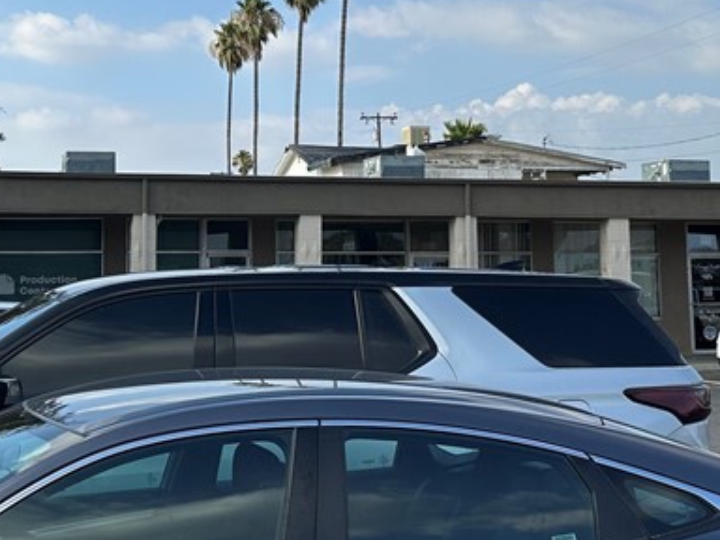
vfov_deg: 22.8
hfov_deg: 30.0
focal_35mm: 64
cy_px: 158
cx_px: 218
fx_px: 1331
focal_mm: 6.86
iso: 80
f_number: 1.78
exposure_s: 1/3717
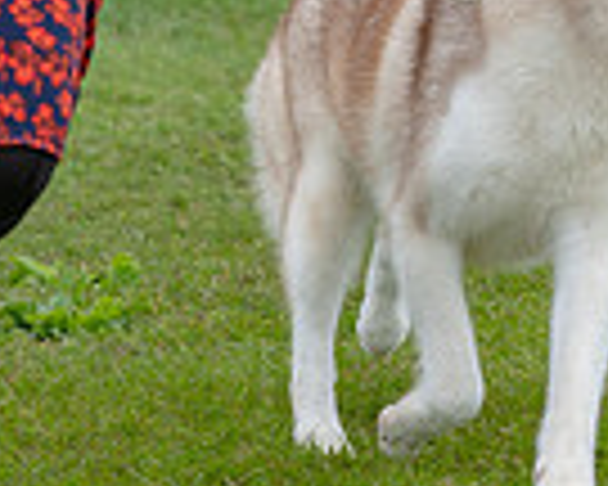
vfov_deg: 4.0
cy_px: -223
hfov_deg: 5.0
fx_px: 6982
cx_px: 419
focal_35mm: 388
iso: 400
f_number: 4.5
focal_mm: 96
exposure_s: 1/1000
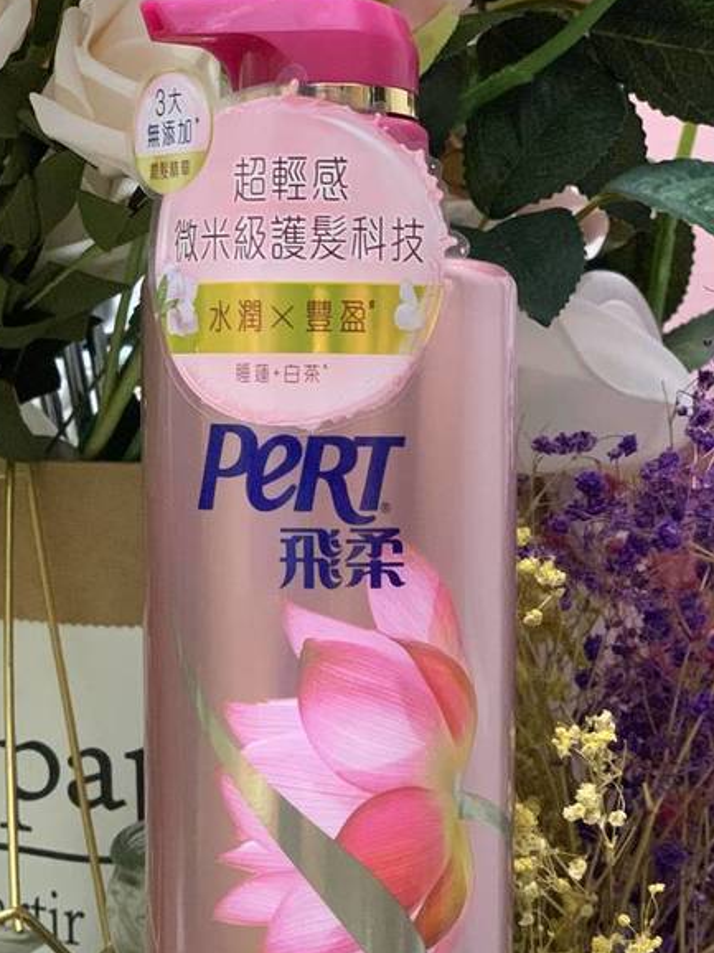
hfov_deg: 18.9
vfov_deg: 24.9
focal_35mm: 78
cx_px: 328
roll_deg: -0.3
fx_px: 2147
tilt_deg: -5.1
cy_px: 617
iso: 500
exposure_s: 1/38
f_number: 2.4
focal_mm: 6
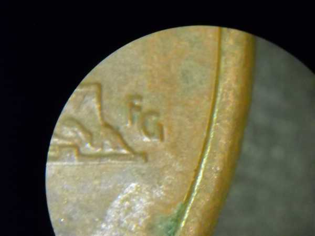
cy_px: 118
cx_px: 158
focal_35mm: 41
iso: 800
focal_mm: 6.72
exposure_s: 1/8
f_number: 3.1
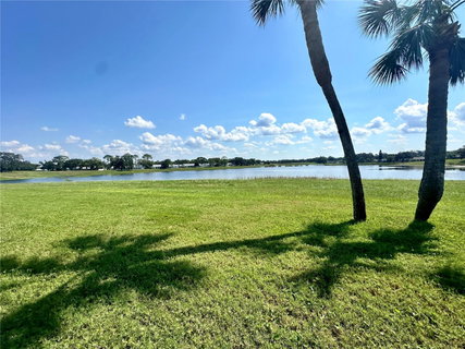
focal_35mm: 14
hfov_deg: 102.1
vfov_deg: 85.6
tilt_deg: -2.7
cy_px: 174
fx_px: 188
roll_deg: +1.1
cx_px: 232
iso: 50
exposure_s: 1/3509
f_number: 2.2
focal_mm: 2.22
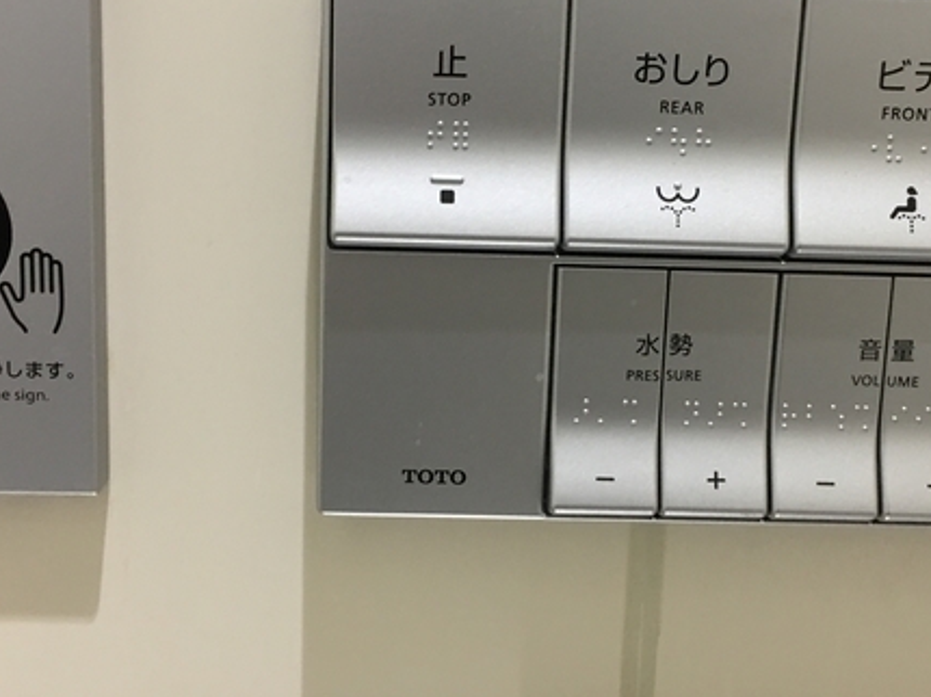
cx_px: 496
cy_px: 329
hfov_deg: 35.5
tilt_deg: -14.2
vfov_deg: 27.0
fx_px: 1452
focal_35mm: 54
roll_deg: -1.2
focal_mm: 4.15
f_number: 2.2
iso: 50
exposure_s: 1/15
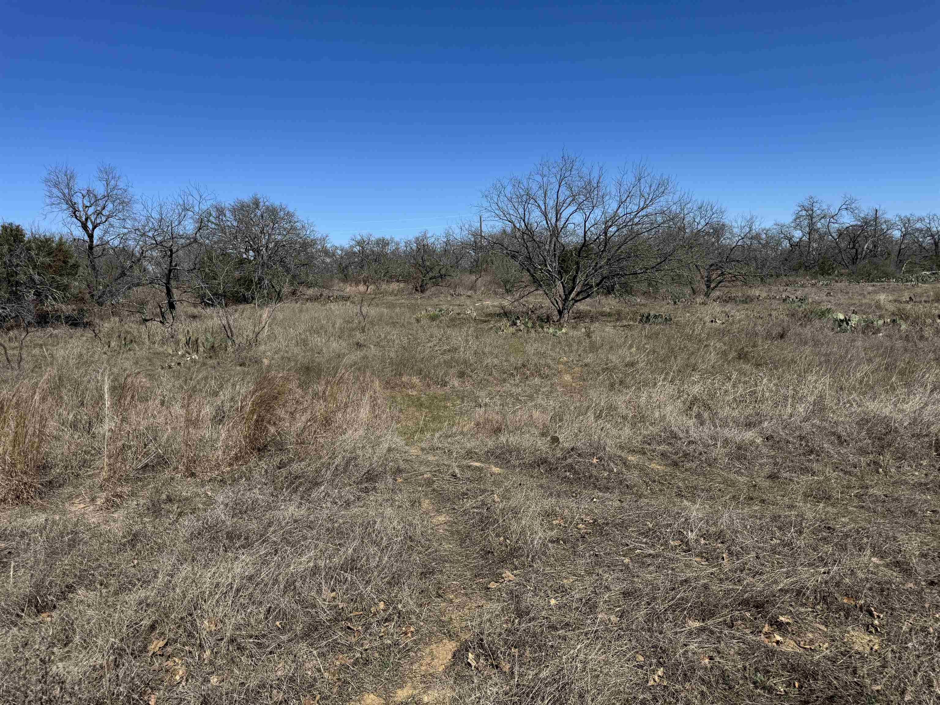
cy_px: 352
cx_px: 470
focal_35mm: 24
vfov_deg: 56.8
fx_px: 652
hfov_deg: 71.6
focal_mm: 6.76
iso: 80
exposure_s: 1/6410
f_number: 1.78
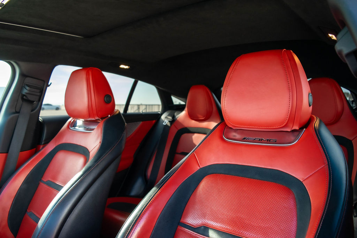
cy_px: 119
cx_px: 178
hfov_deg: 67.4
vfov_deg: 47.9
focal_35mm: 27
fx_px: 268
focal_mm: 18
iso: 400
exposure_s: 1/80
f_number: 4.5
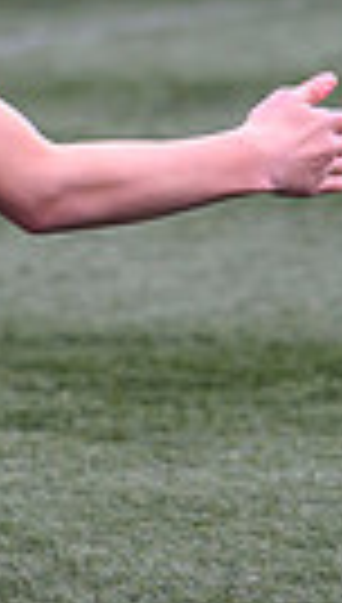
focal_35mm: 1141
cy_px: -313
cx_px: -282
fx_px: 18280
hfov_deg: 1.1
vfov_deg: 1.9
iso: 1000
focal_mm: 190
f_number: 4
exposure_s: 1/1600
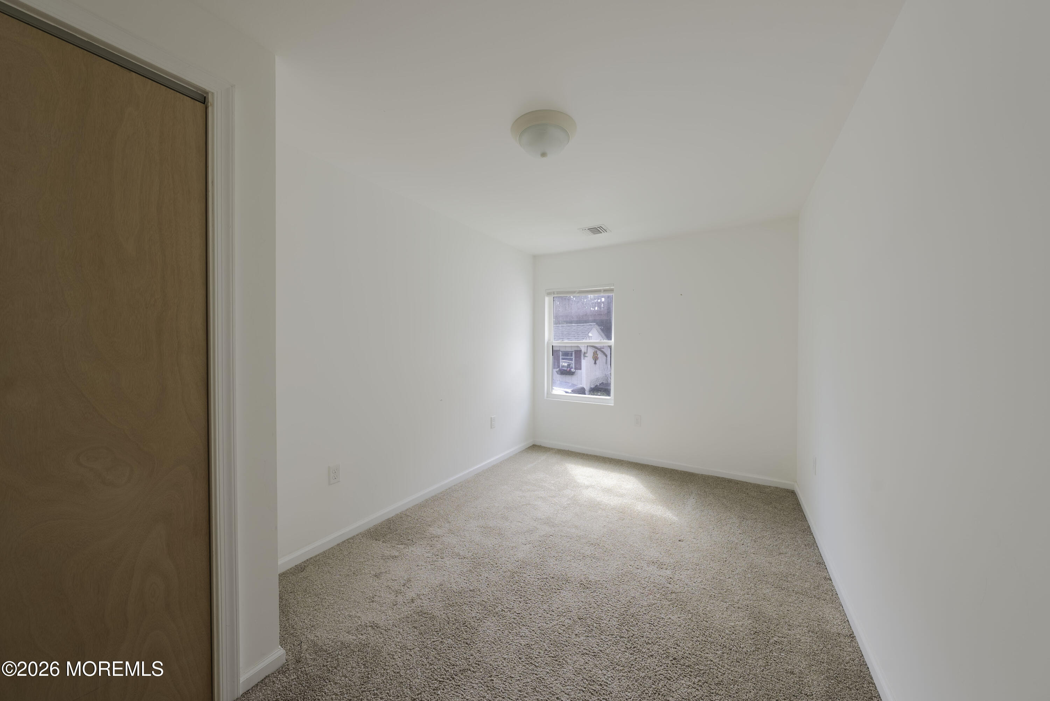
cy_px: 350
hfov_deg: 112.6
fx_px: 350
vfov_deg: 90.1
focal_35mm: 12
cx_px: 525
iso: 100
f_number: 7.1
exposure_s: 2
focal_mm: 12
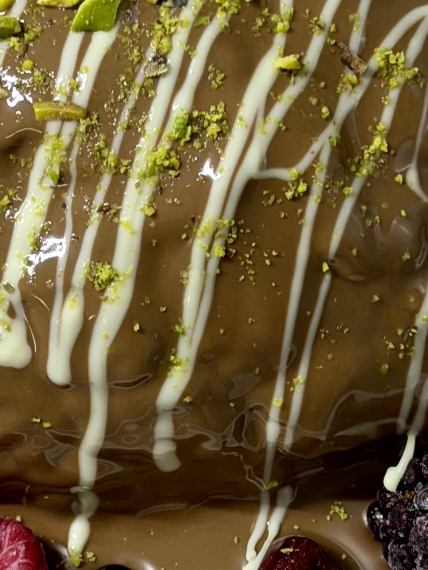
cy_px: 235
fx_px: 2819
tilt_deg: -60.9
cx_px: 153
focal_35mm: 171
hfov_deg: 8.7
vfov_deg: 11.6
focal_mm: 6.76
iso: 64
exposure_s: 1/50
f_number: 1.78
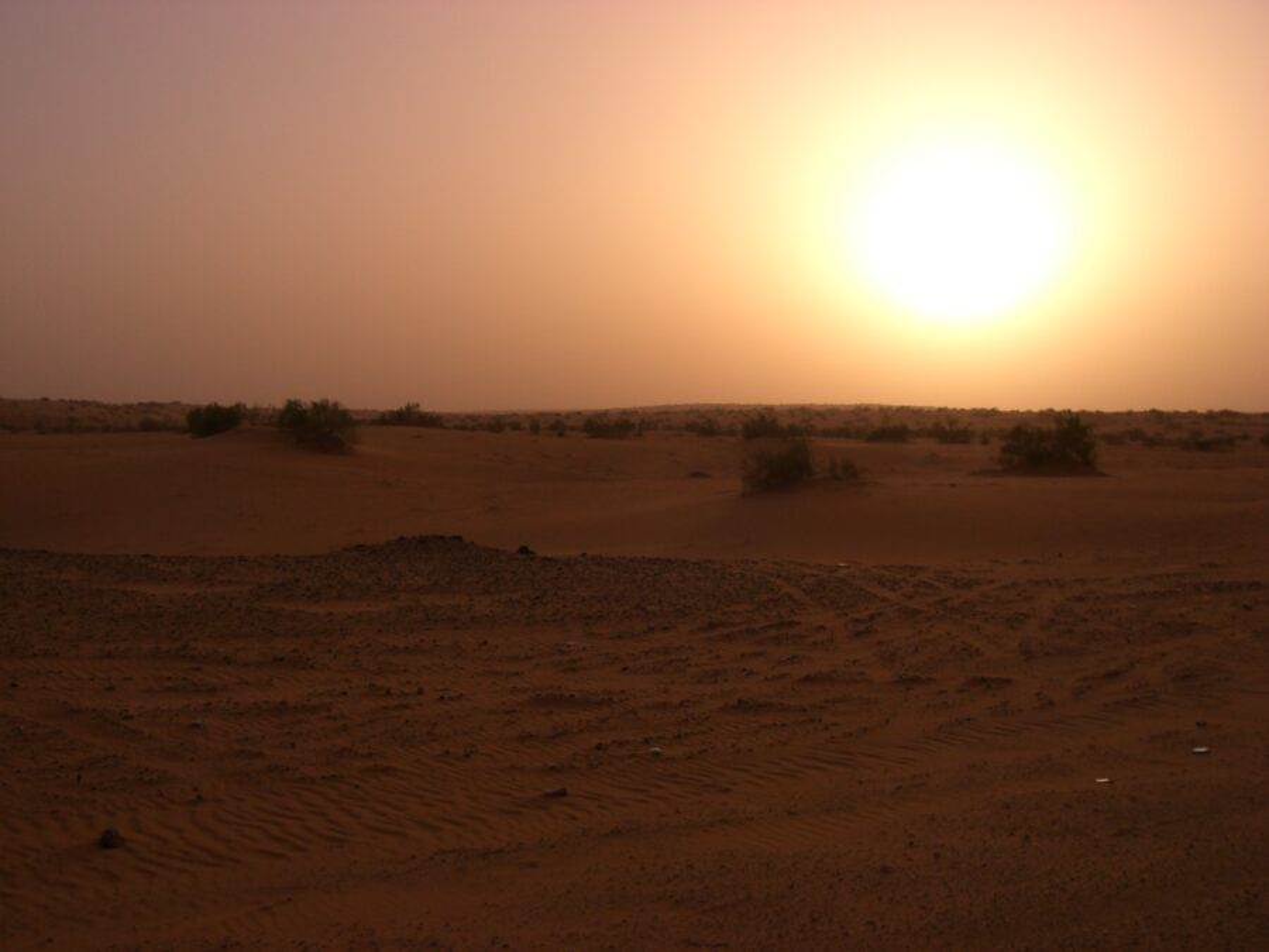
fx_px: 1393
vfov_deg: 37.7
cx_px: 634
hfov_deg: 49.0
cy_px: 476
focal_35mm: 38
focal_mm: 6.2
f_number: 4.3
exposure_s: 1/1000
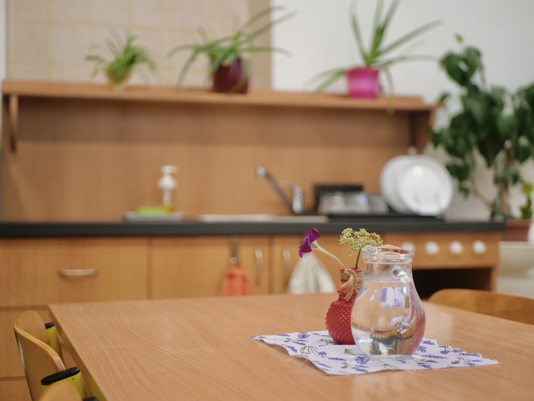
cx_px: 267
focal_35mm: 50
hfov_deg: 38.2
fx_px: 771
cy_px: 200
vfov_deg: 29.1
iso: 400
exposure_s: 1/100
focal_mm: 25
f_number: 1.7
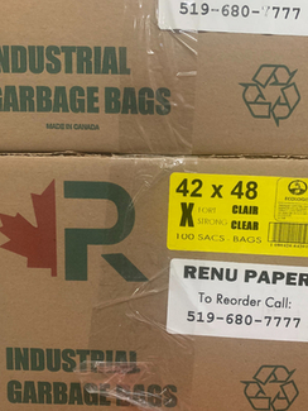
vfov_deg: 56.6
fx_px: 379
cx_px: 160
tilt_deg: -6.8
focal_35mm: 32
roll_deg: +1.3
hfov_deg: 44.2
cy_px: 230
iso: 500
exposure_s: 1/30
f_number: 1.8
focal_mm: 4.25
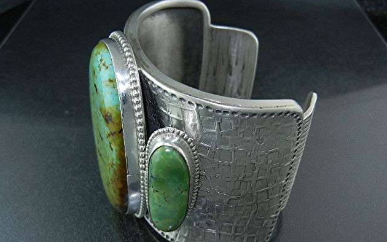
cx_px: 192
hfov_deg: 47.2
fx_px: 443
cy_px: 144
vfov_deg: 30.5
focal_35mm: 42
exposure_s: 1/30
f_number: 3.7
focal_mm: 7.1
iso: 200
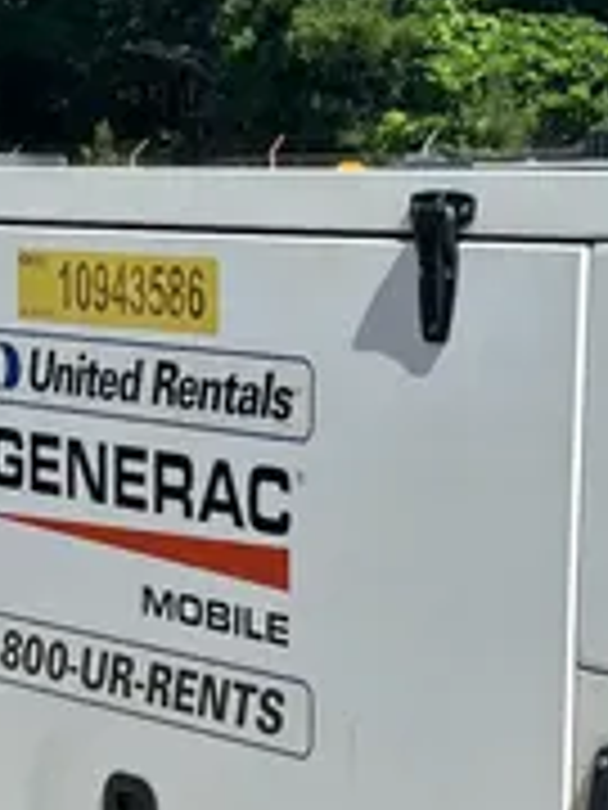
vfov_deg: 18.4
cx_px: 428
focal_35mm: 106
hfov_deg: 13.9
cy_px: 632
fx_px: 2482
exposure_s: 1/4425
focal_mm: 5.96
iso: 50
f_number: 1.6
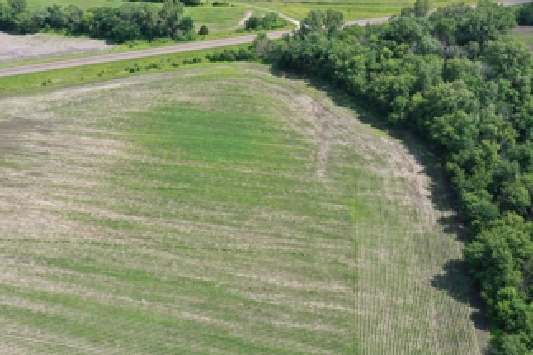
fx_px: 577
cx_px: 244
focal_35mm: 39
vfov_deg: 33.9
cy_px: 117
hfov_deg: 49.5
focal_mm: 10.26
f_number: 5.6
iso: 100
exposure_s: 1/320
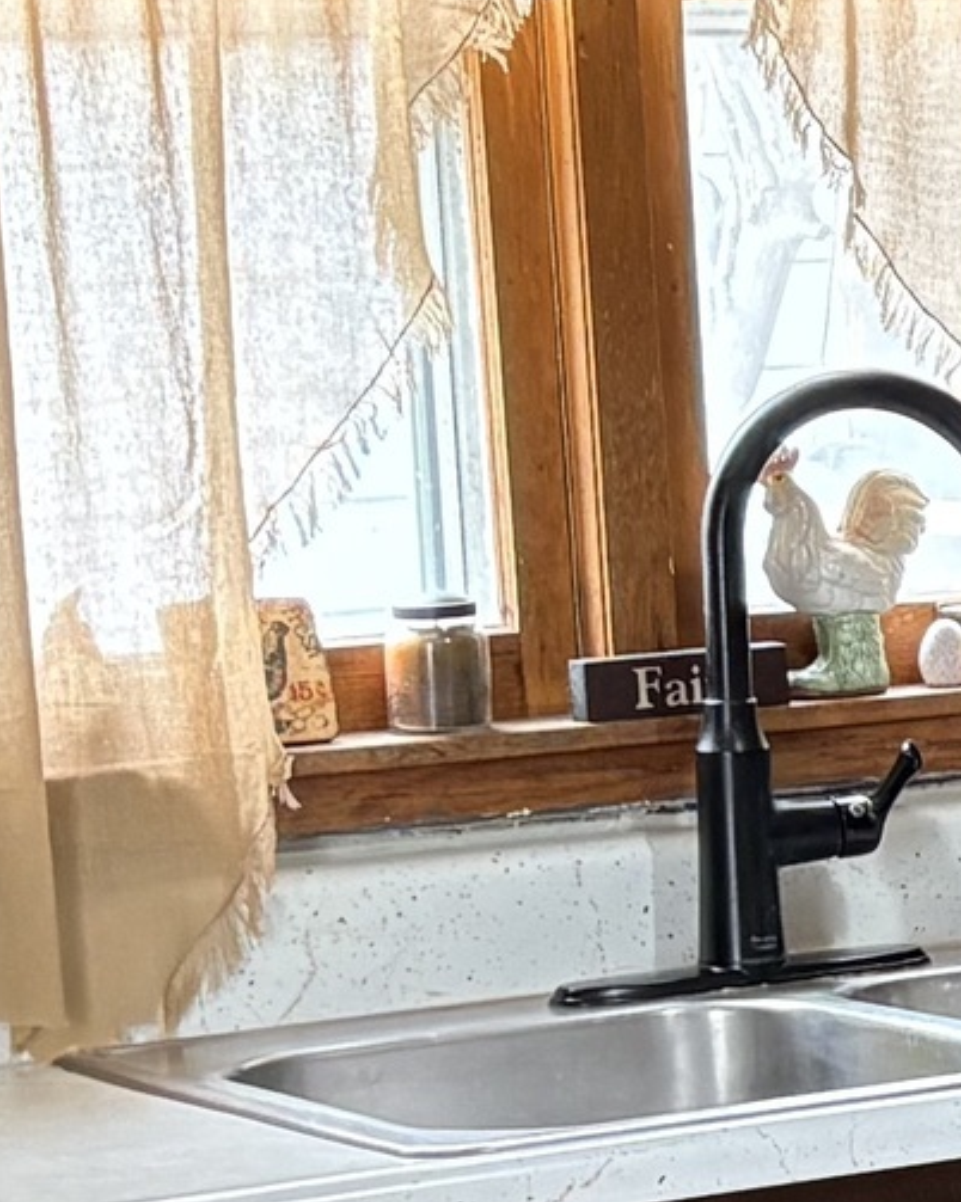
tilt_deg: -6.2
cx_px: 2441
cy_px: 820
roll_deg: +0.7
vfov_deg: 12.4
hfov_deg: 8.9
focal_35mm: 155
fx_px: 5514
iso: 250
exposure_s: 1/60
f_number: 1.6
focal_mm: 5.96
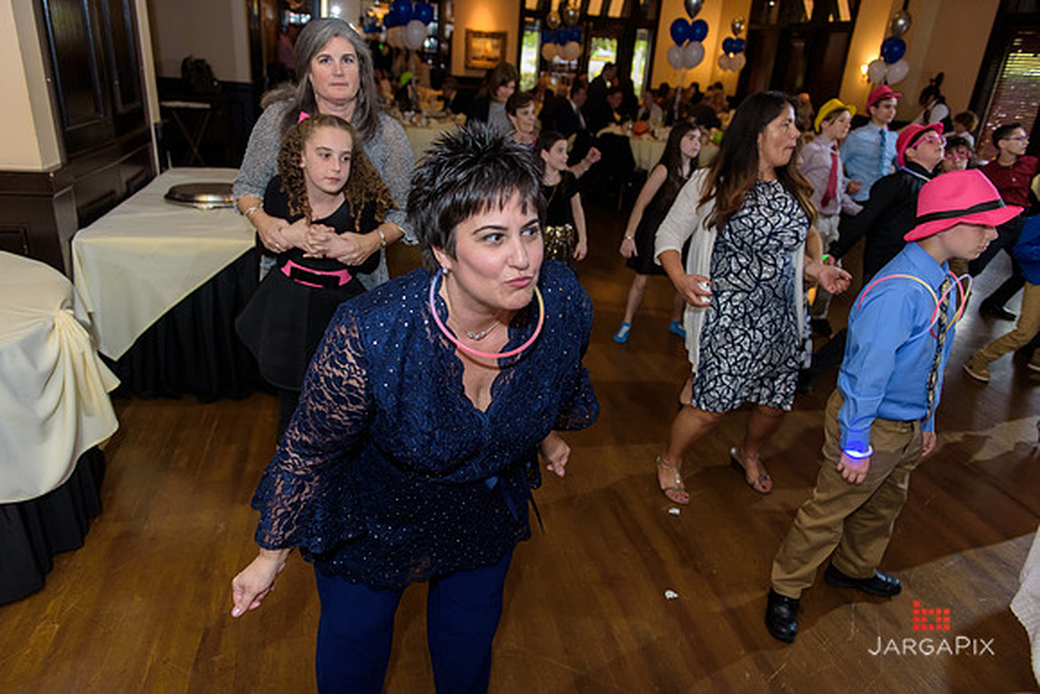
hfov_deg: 73.7
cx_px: 520
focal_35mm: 24
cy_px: 347
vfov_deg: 53.2
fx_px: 693
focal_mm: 24
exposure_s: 1/125
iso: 1600
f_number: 3.2
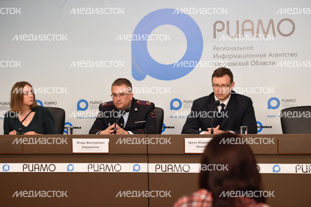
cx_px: 156
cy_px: 104
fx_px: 794
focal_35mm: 92
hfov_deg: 22.2
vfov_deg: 14.8
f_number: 3.2
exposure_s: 1/320
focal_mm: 92
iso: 2000
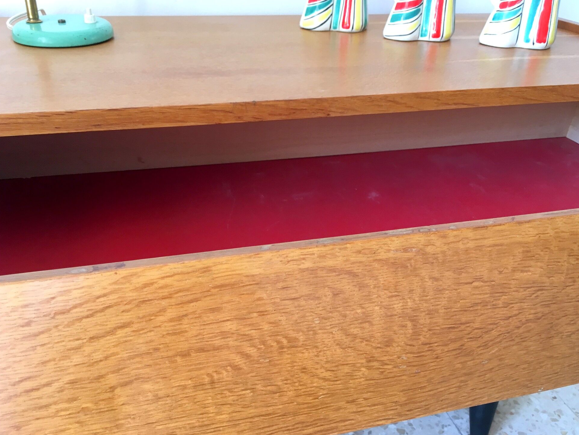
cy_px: 218
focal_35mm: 30
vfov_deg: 46.8
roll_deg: -1.5
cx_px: 286
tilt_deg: -27.5
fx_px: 502
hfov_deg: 60.0
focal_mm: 4.15
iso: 80
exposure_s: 1/33
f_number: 2.2
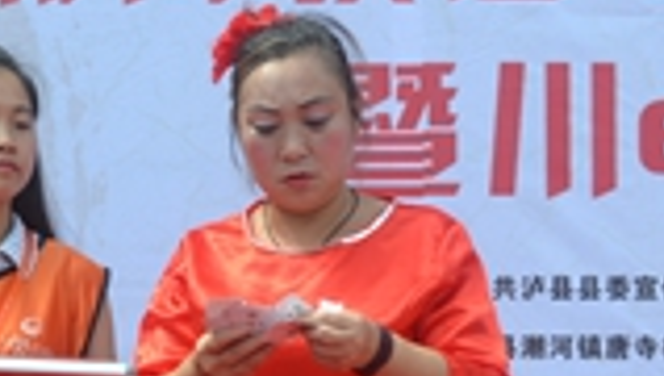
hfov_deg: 15.2
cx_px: -13
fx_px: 2433
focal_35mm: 138
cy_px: 541
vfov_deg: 8.7
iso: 100
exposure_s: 1/160
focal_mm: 28
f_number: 6.3
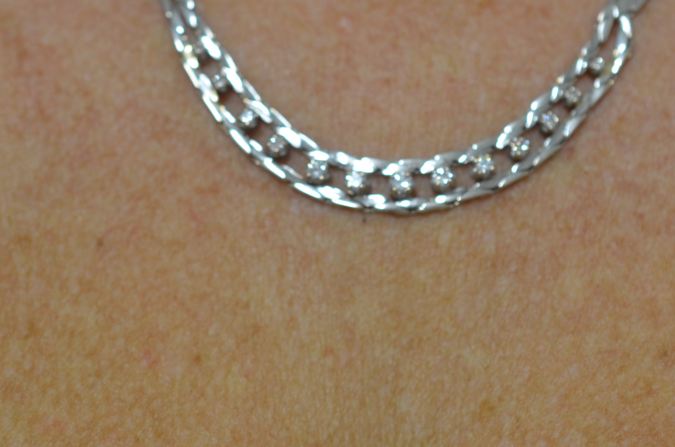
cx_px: 392
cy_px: 140
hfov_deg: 15.7
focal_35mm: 131
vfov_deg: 10.4
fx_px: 2451
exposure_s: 1/60
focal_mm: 40
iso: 400
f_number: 4
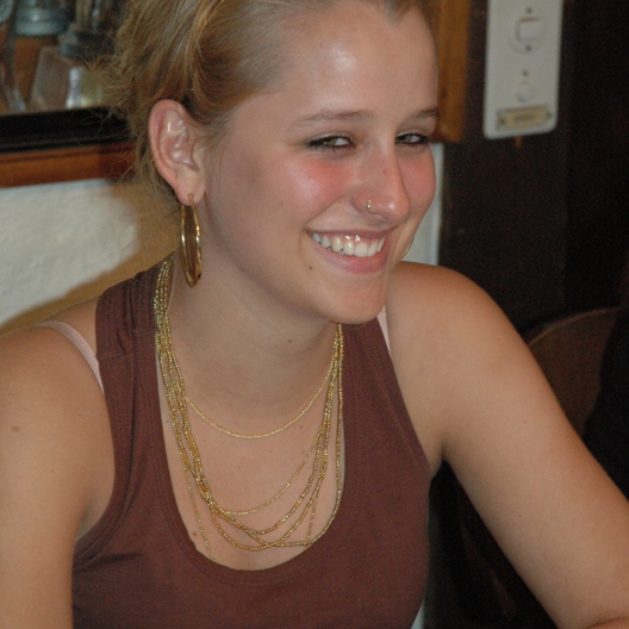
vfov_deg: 12.9
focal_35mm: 135
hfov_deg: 12.9
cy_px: 303
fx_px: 2775
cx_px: 313
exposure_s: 1/60
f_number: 5
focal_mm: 70
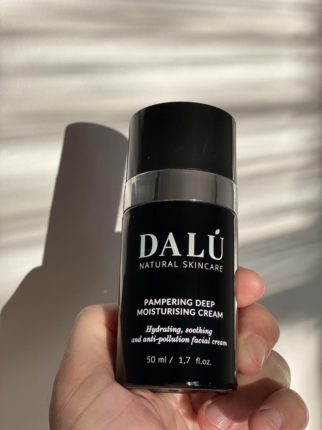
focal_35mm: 52
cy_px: 215
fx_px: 645
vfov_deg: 36.8
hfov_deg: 28.0
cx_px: 161
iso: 50
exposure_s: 1/122
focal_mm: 6
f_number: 2
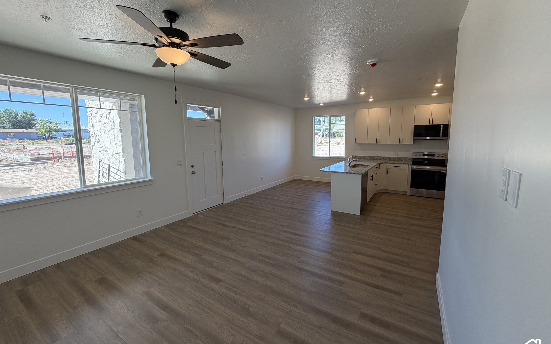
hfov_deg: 101.5
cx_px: 276
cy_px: 163
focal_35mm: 15
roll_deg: +0.6
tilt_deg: -7.1
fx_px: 225
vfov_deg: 74.7
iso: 64
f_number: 2.2
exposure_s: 1/123
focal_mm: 2.22
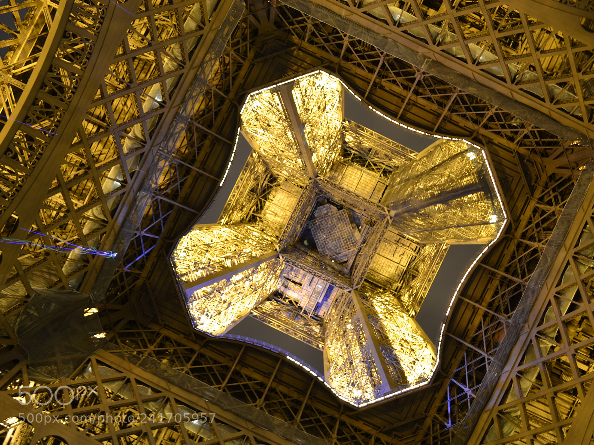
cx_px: 335
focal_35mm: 30
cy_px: 223
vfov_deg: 46.8
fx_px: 515
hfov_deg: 59.8
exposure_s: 4
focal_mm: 18
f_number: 3.5
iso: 100
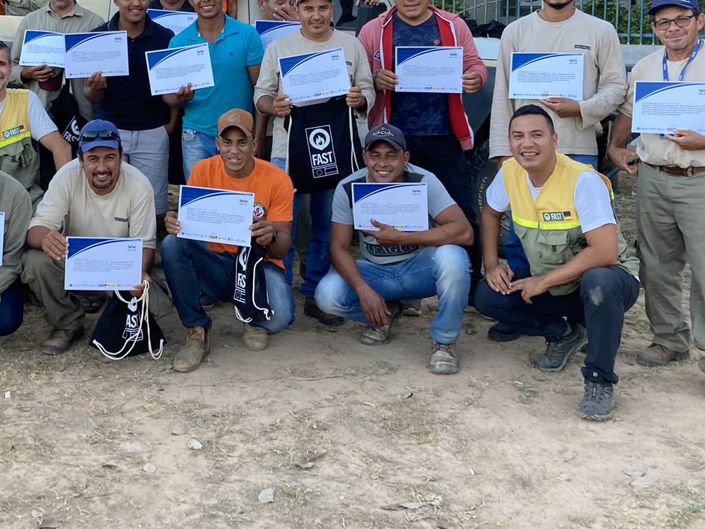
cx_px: 191
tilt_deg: -3.8
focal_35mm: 51
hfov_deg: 36.8
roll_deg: +0.3
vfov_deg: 27.9
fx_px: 1039
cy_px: 100
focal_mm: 3.99
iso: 50
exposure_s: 1/121
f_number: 1.8
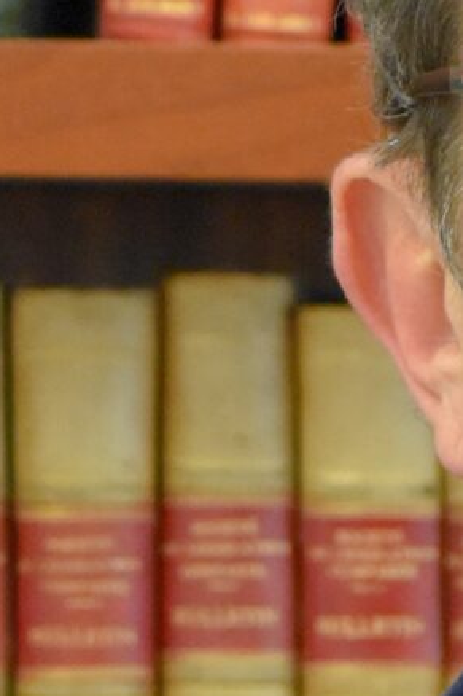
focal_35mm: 896
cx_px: 868
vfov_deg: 2.3
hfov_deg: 1.5
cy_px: 865
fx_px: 17298
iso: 3200
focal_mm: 102
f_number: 4.8
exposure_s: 1/125
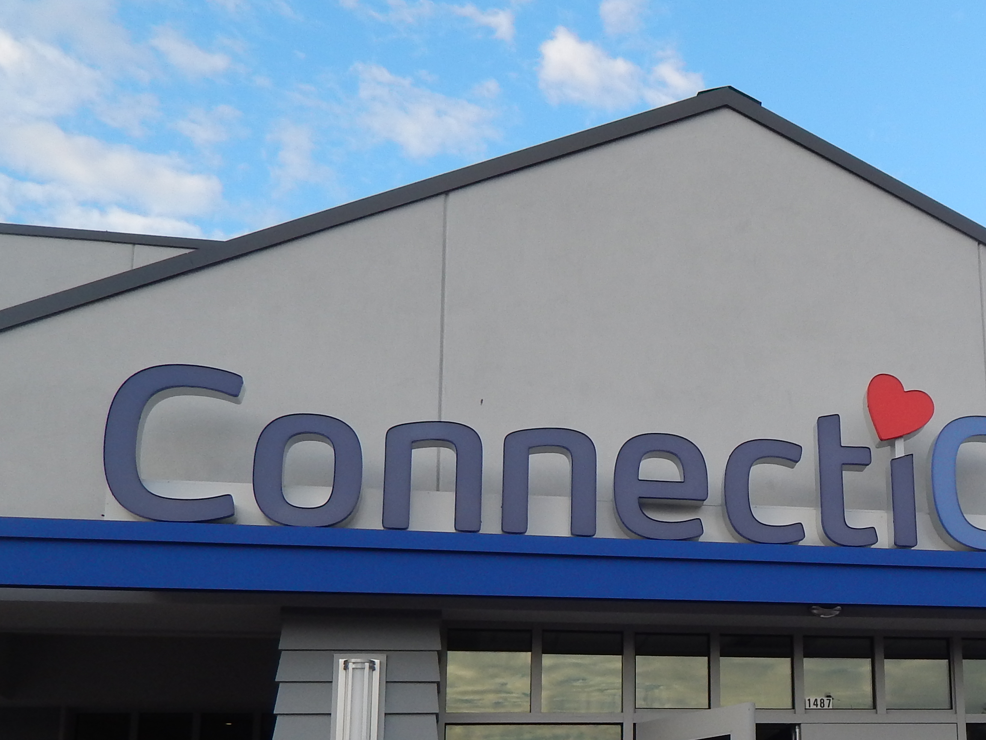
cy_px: 595
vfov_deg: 28.5
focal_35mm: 50
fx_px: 1424
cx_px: 879
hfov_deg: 36.0
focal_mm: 4.5
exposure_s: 1/500
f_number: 3.1
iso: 125
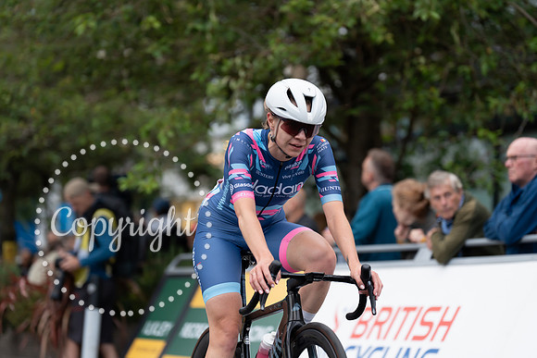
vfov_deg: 10.6
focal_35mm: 129
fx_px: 1925
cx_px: 268
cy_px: 179
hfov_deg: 15.9
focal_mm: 129
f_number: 2.8
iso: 800
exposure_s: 1/800
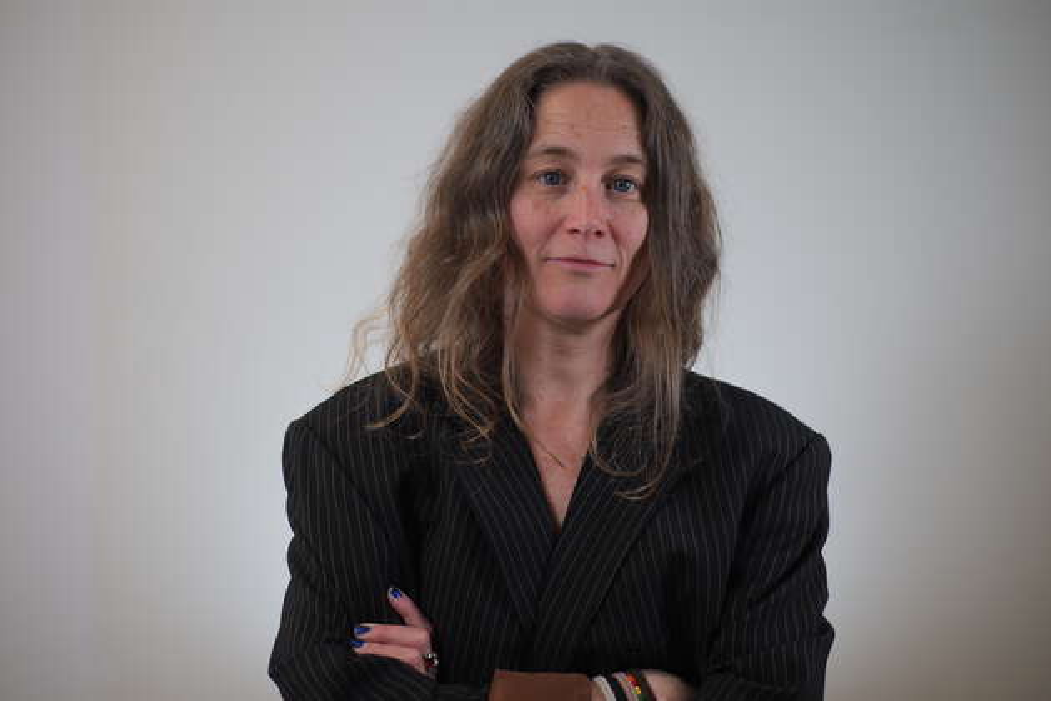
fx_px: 1314
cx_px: 526
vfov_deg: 29.9
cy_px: 350
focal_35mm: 45
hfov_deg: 43.6
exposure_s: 1/250
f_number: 2
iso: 100
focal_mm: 30
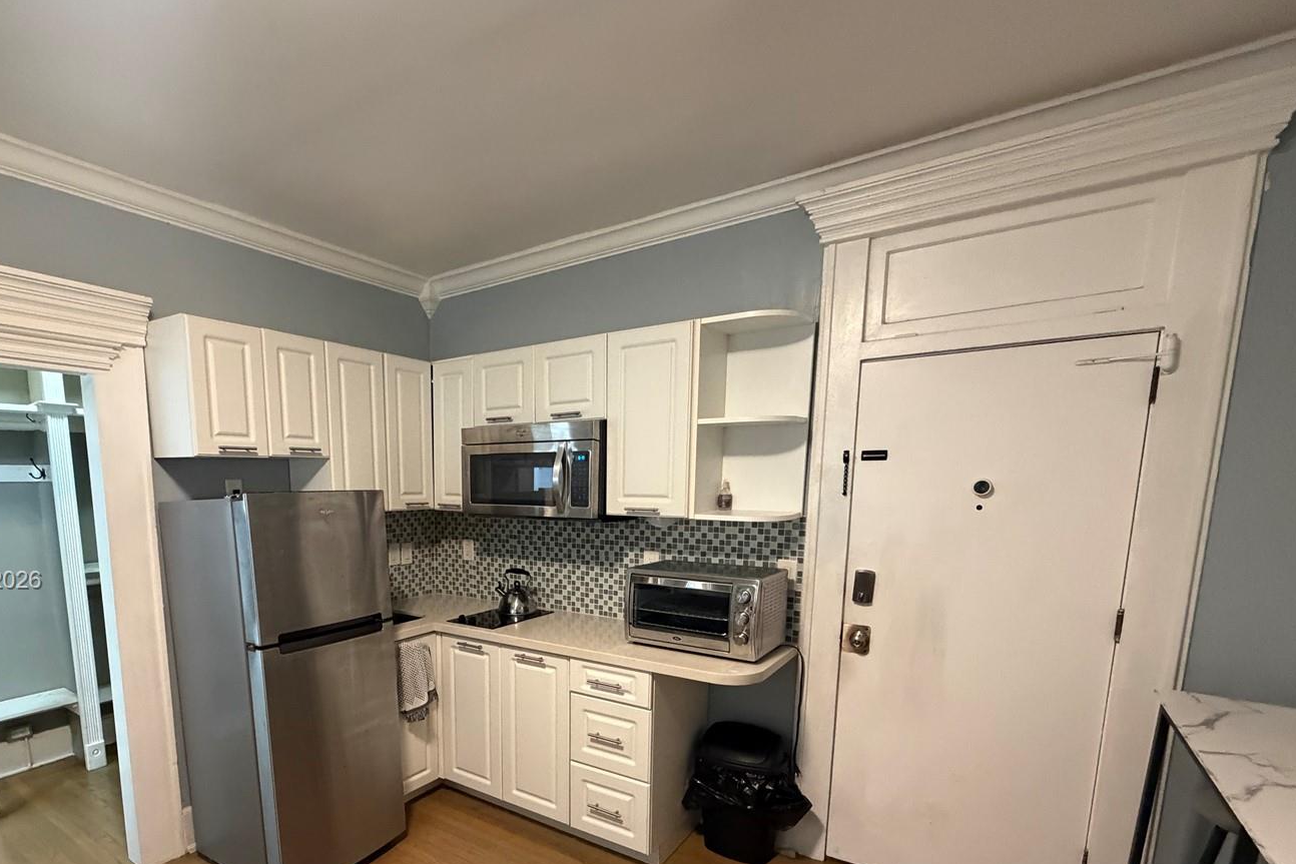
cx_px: 531
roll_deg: +1.1
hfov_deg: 89.1
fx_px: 648
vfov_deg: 65.5
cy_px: 582
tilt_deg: -7.1
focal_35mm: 18
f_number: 2.2
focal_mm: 2.22
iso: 640
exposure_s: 1/60
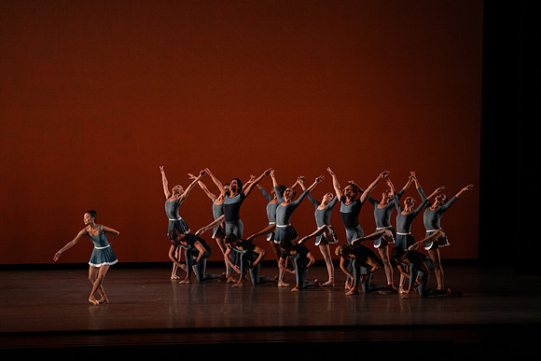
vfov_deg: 8.4
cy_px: 180
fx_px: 2465
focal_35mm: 164
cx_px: 270
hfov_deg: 12.5
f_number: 9
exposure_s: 1/400
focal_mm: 164
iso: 5000
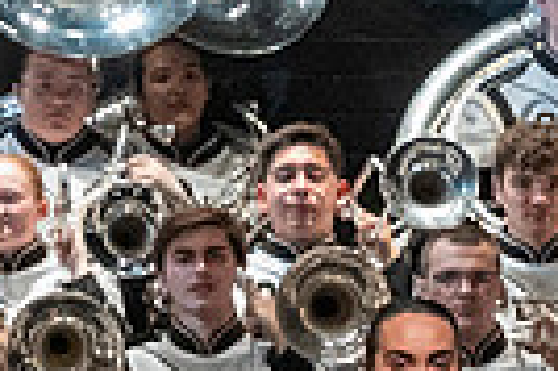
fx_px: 15079
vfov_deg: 1.4
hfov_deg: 2.1
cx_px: 583
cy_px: 679
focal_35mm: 974
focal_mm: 150
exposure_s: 1/500
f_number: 4
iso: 4000
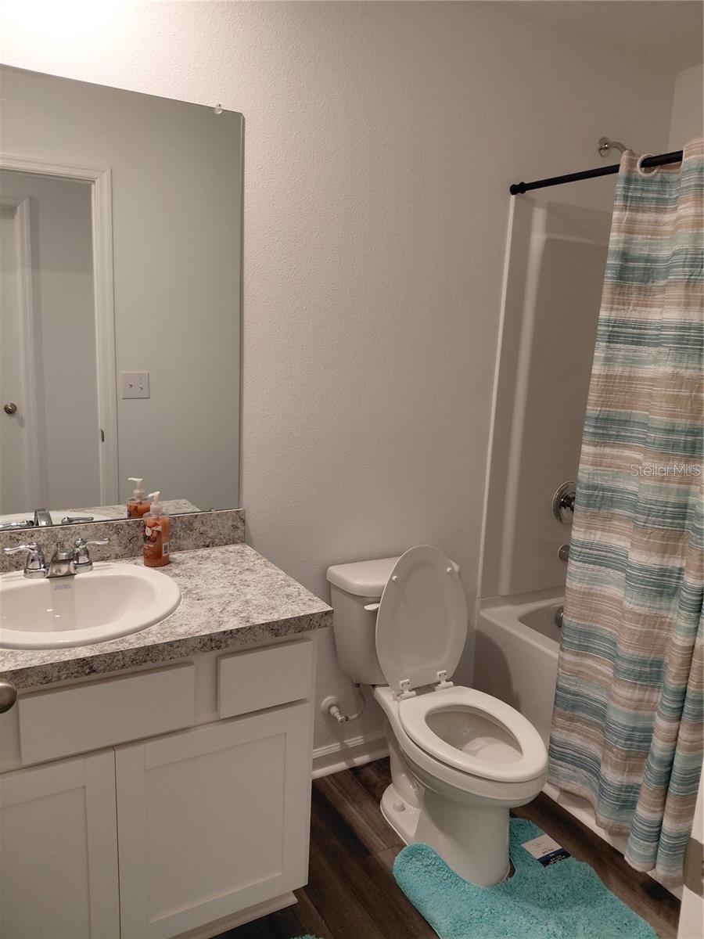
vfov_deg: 69.4
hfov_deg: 54.9
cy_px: 470
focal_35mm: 25
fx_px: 678
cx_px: 352
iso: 250
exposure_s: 1/120
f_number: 1.8
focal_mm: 4.69
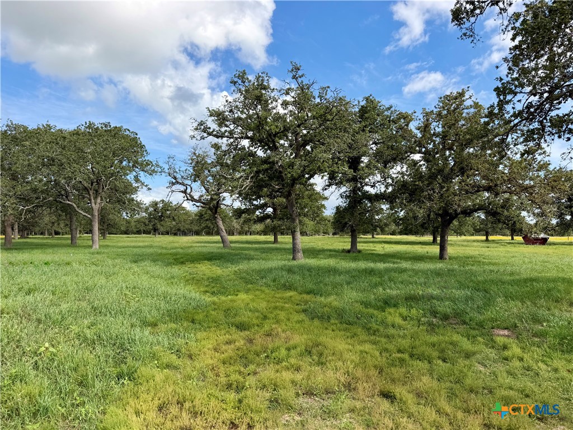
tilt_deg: +1.7
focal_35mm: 24
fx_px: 397
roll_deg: +1.1
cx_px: 286
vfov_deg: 56.8
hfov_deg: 71.6
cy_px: 215
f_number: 1.78
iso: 80
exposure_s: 1/3279
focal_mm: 6.76
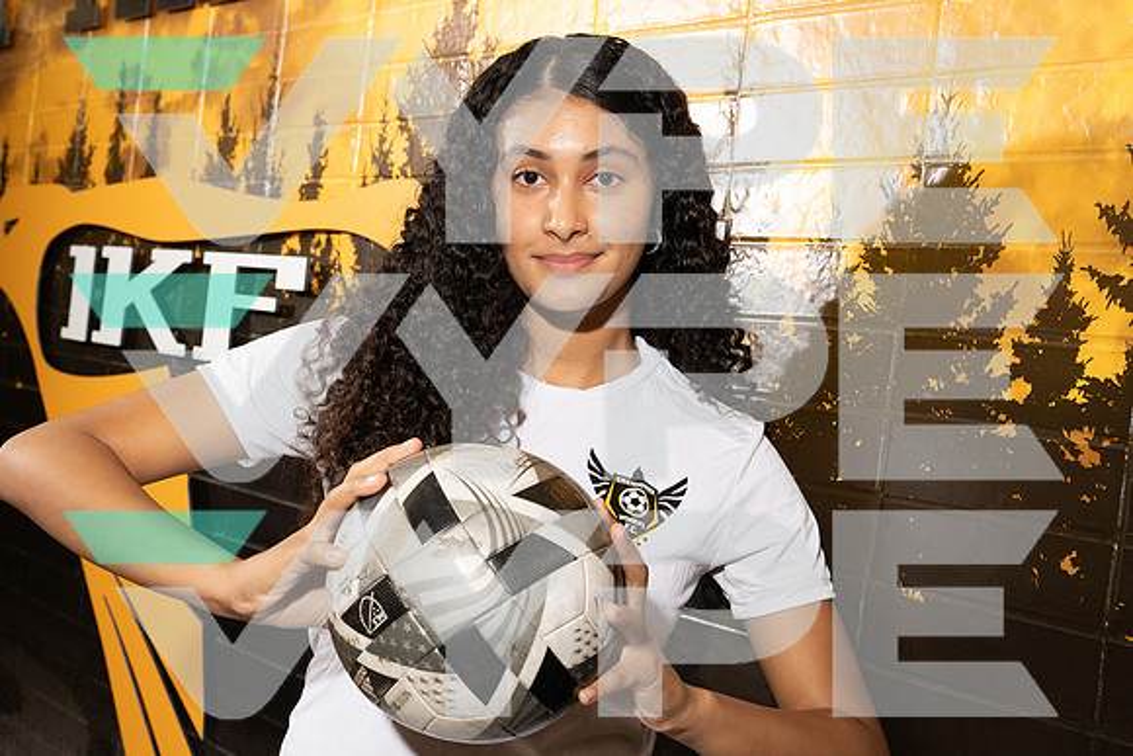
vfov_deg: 27.0
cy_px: 378
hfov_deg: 39.6
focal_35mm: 50
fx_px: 1574
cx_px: 566
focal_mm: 50
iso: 800
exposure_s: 1/250
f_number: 8
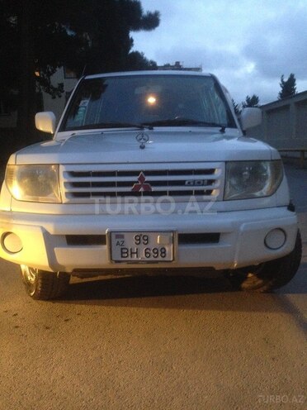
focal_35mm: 33
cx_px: 154
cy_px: 205
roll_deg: +0.2
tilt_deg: -8.4
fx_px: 390
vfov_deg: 55.4
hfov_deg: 42.9
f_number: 2.4
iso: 400
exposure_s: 1/15
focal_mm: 4.12
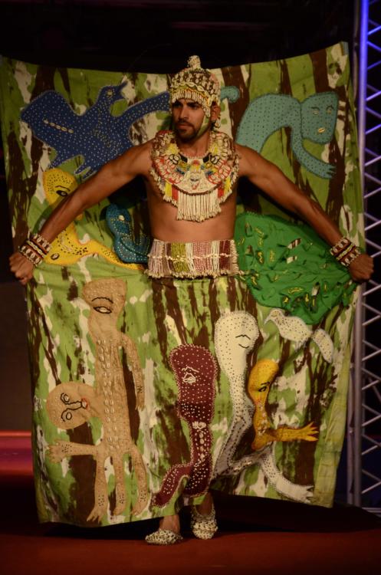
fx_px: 2511
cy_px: 288
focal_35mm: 158
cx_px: 190
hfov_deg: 8.7
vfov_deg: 13.1
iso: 1600
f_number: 7.1
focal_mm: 105
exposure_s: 1/320
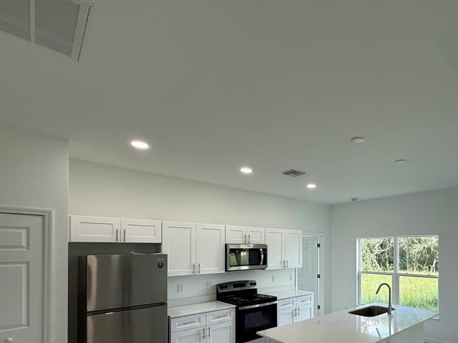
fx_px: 278
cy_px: 246
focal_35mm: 21
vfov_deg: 60.8
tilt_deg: +1.9
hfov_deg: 75.5
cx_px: 319
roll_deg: +0.3
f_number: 2.2
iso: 100
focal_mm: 2.22
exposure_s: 1/120
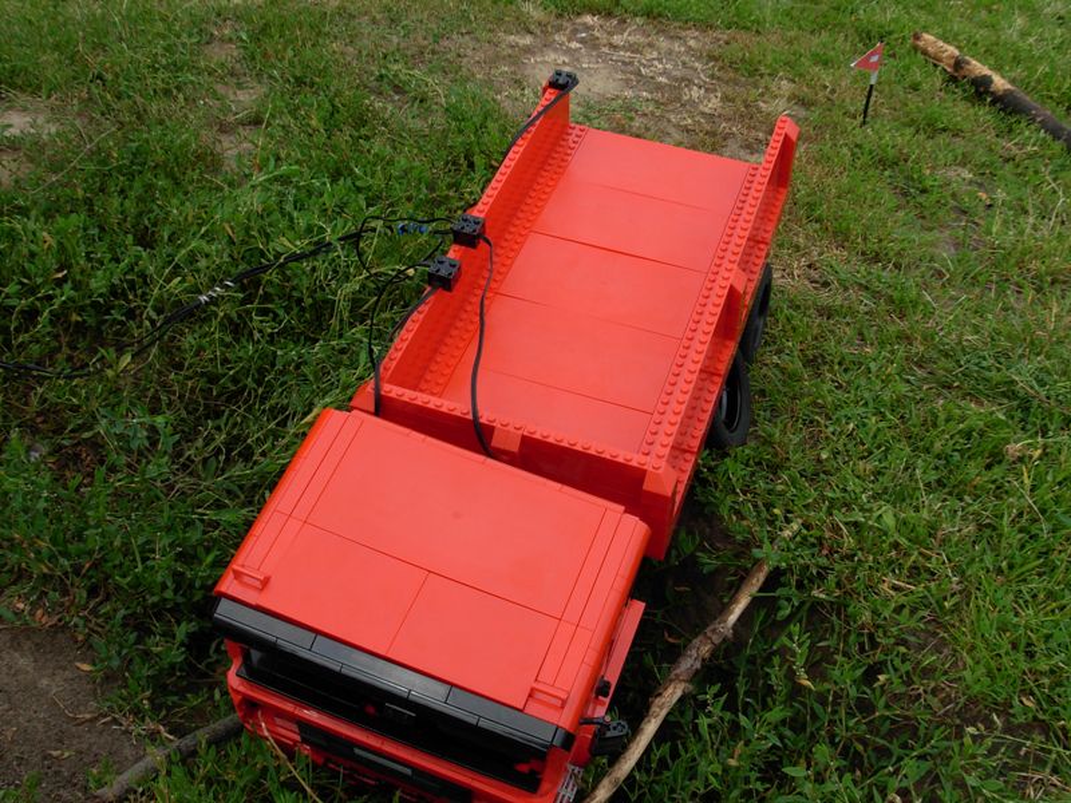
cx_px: 536
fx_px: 1176
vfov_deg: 37.7
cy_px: 402
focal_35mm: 38
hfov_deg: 49.0
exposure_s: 1/384
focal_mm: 6.3
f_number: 4.9
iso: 79
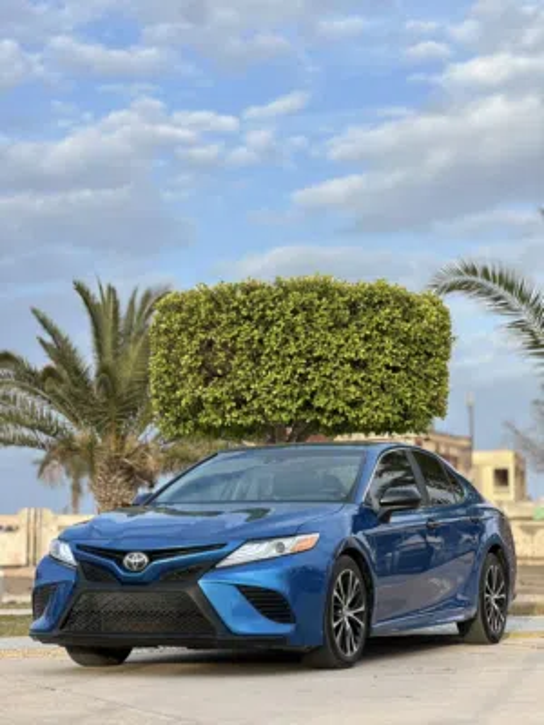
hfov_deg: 19.1
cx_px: 272
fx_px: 1613
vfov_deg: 25.3
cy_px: 362
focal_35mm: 77
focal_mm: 9
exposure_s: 1/182
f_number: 2.8
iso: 25
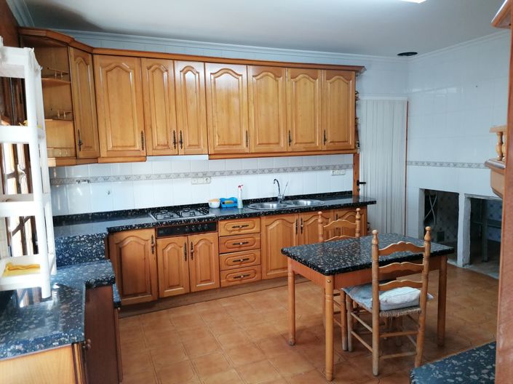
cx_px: 256
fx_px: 400
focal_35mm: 27
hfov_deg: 65.3
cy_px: 192
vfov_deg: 51.3
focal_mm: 4.75
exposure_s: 1/33.3
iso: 250
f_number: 1.8
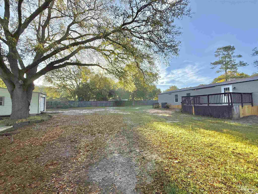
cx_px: 129
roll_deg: +1.4
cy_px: 97
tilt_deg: +4.8
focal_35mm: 14
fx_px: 104
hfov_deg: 102.1
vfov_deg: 85.7
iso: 50
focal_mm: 2.22
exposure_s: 1/2237
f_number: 2.2
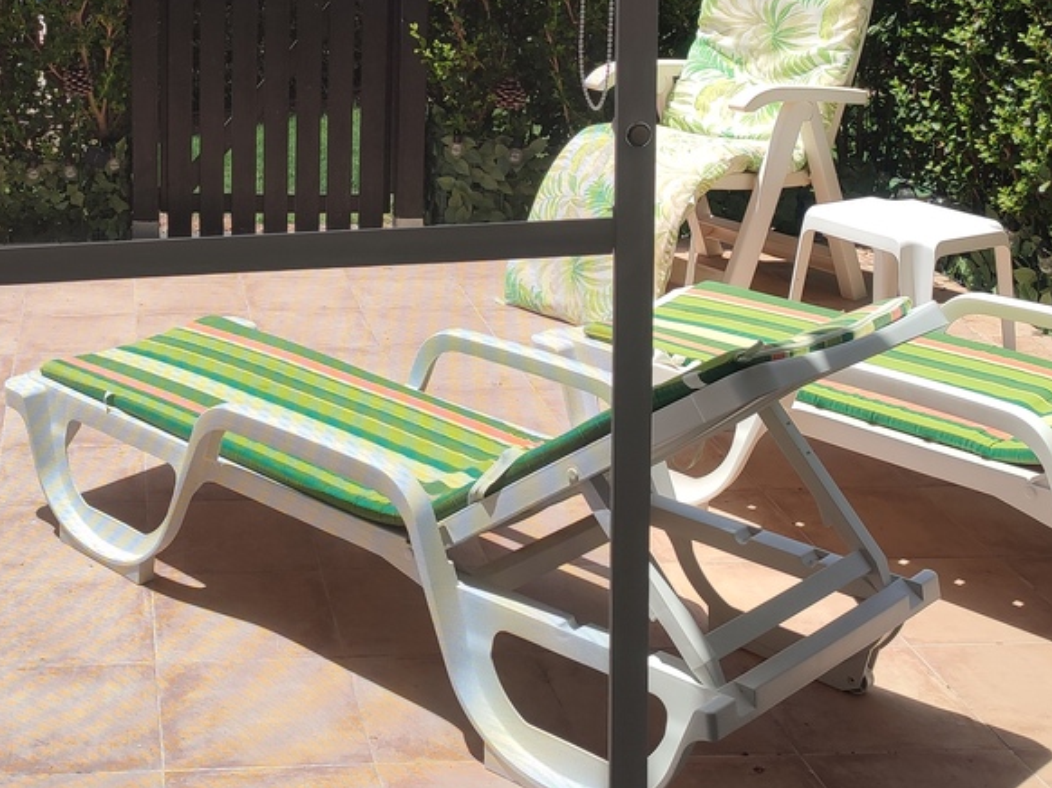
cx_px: 164
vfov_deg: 25.6
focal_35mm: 55
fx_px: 1671
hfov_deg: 33.6
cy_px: 61
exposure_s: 1/570
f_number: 1.9
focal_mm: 6.04
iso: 50
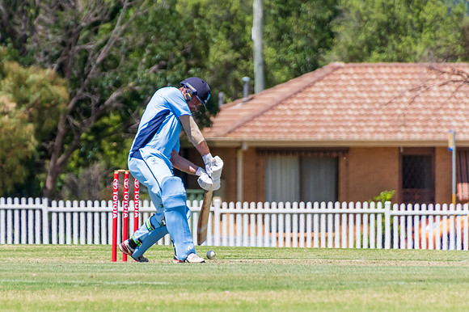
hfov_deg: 2.3
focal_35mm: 910
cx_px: 195
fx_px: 11852
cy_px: 160
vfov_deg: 1.5
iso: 400
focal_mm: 400
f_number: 6.3
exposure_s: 1/2500
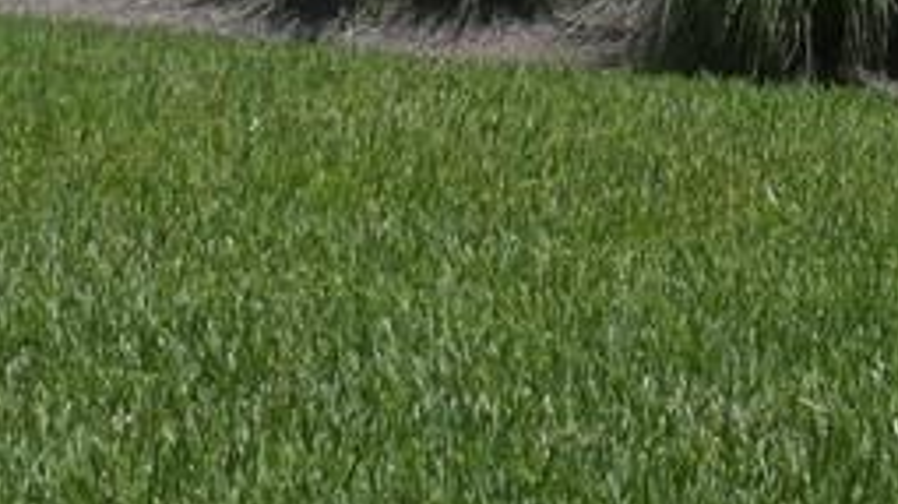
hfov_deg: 14.2
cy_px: -550
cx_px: 947
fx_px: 3545
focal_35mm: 149
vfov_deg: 7.7
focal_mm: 6
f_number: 3.4
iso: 100
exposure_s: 1/1250
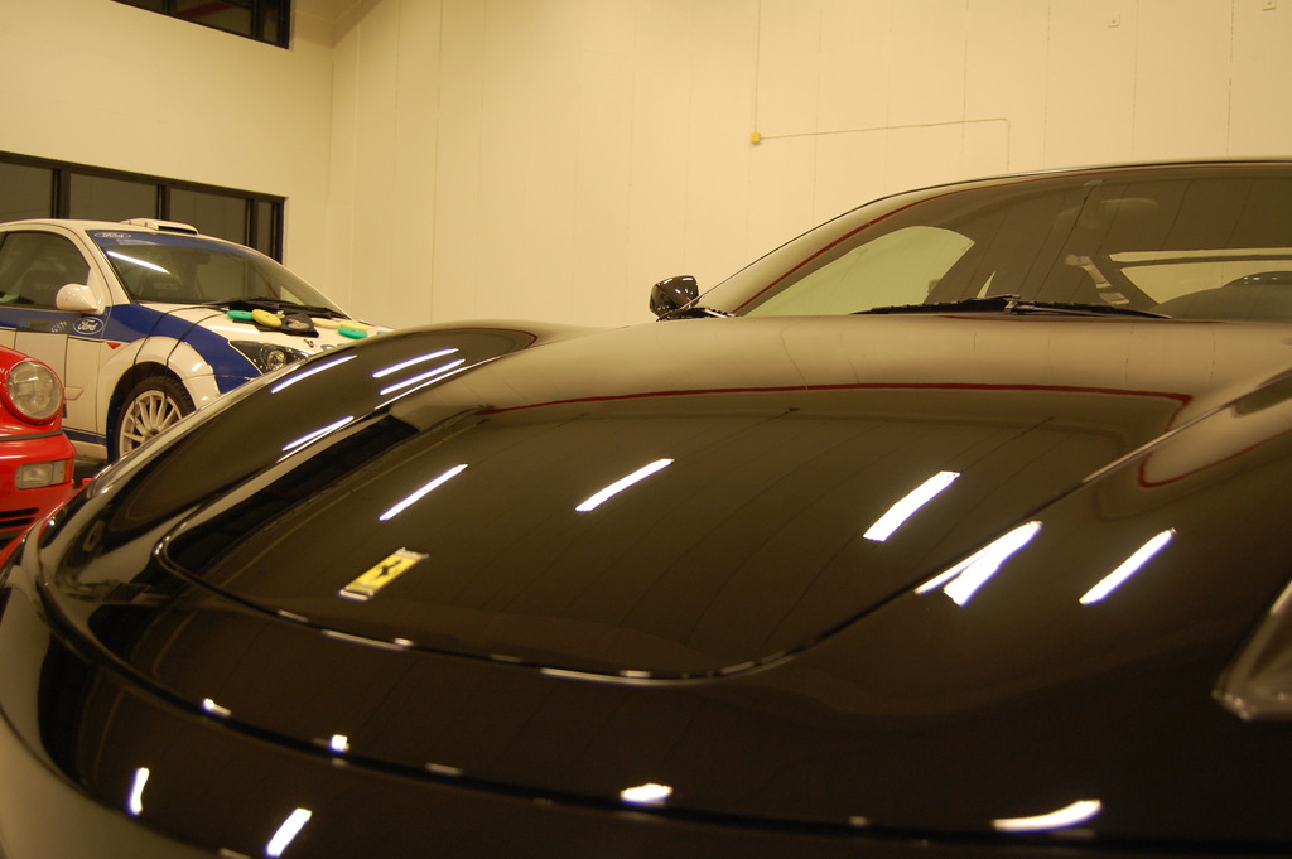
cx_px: 646
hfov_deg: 57.3
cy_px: 430
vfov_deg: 39.9
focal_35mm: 33
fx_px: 1183
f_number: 3.8
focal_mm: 22
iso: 450
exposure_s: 1/30
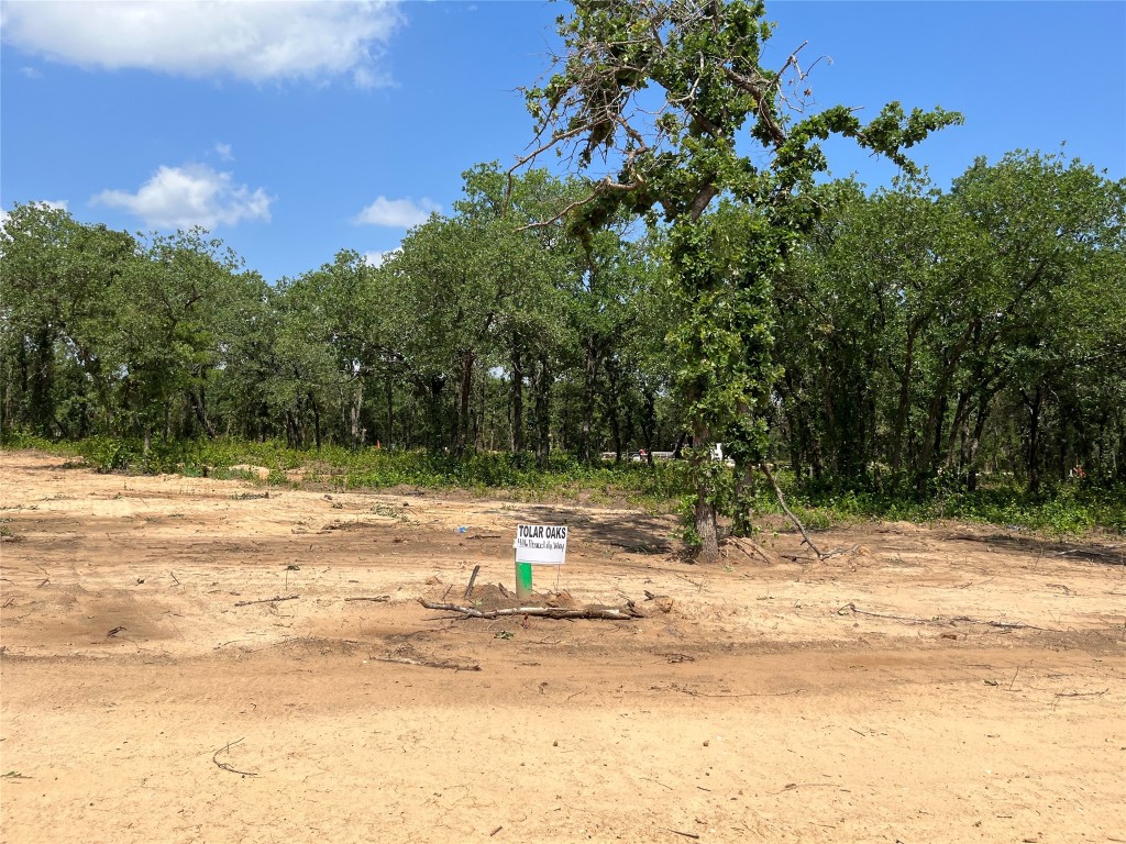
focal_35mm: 26
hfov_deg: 67.3
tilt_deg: -0.3
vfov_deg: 53.1
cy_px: 422
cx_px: 563
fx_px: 846
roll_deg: +1.8
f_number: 1.6
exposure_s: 1/4310
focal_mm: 5.1
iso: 50
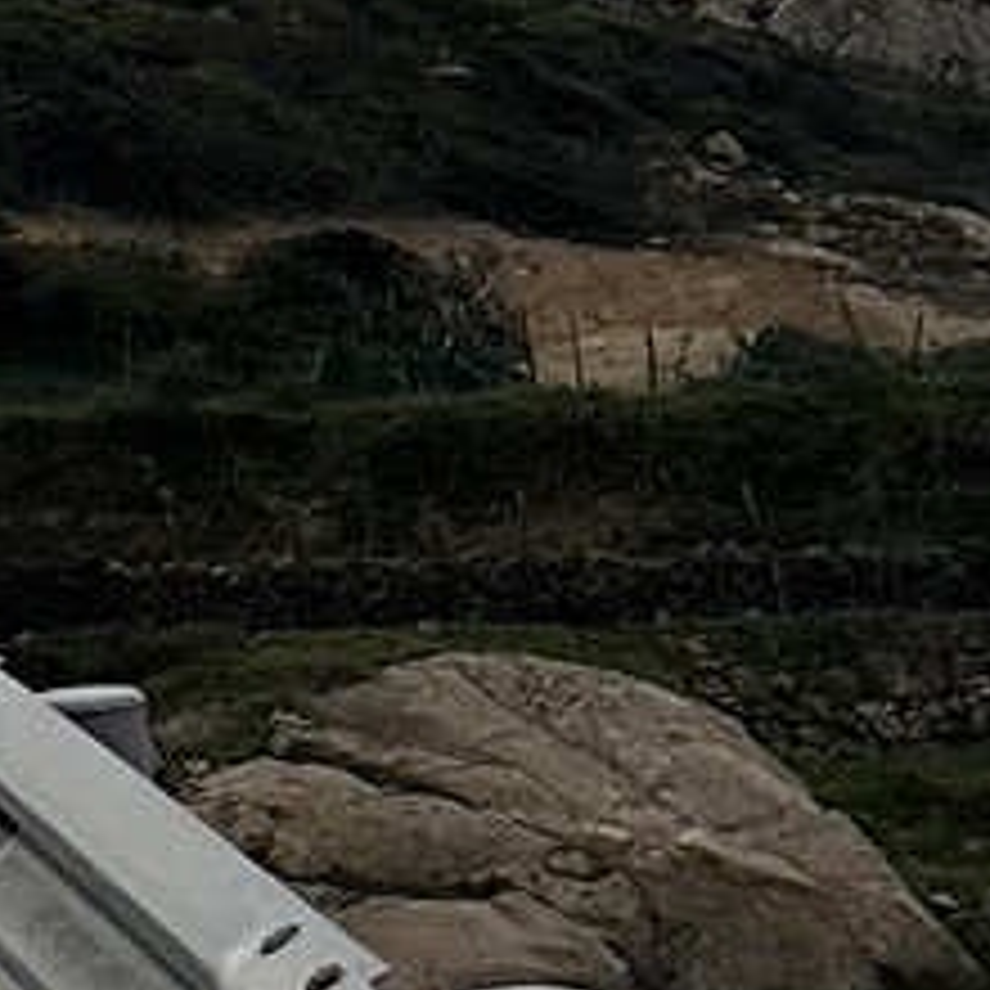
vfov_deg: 8.5
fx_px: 6245
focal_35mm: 193
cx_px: -2038
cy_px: -1166
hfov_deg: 7.8
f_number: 1.78
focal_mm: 6.86
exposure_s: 1/8929
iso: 80
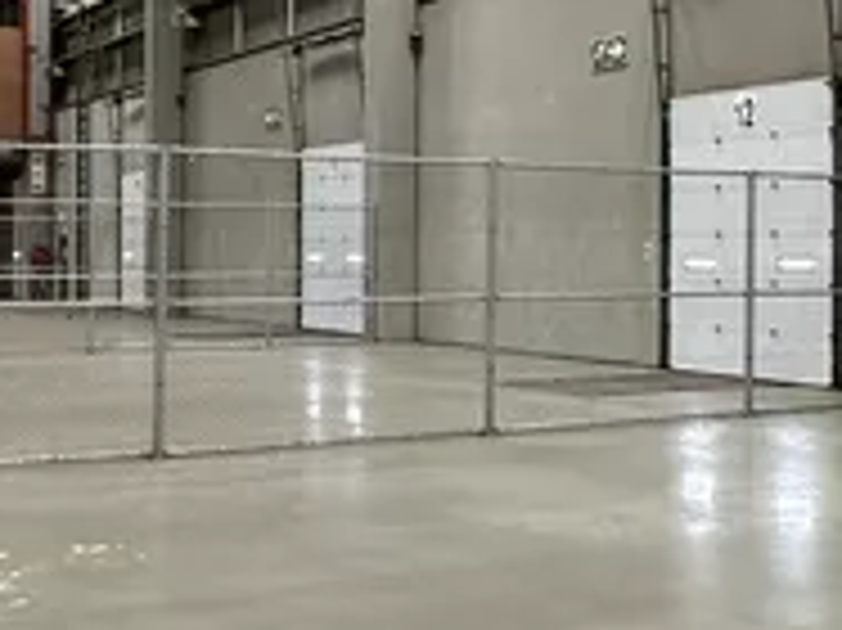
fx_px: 1459
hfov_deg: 32.2
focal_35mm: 60
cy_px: 266
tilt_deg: -2.0
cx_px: 392
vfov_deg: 24.4
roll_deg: +2.5
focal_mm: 2.22
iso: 320
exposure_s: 1/50
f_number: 2.2
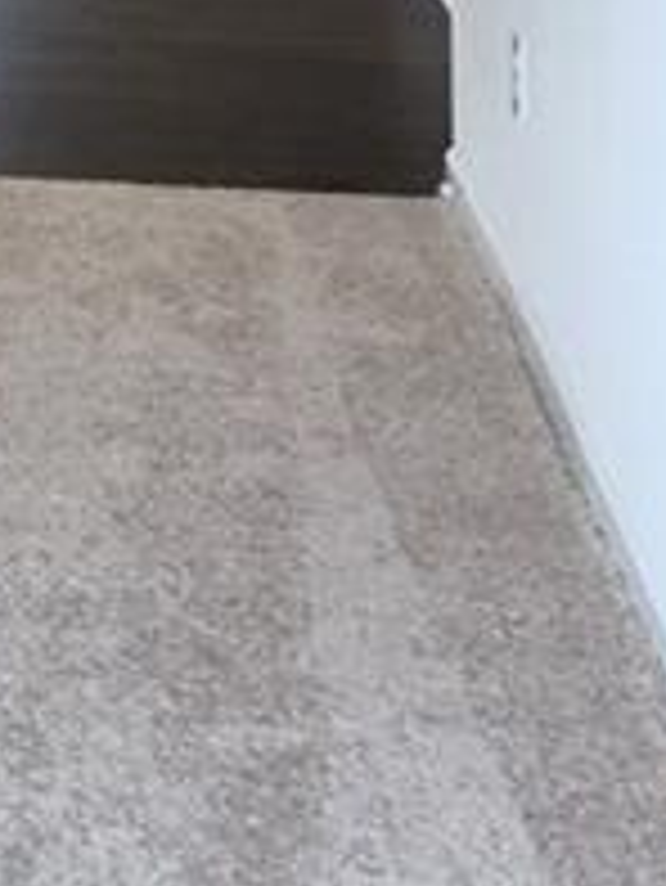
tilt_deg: -1.2
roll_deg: +1.5
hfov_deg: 12.0
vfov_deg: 15.7
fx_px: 2896
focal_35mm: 113
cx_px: -567
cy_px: -513
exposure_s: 1/15
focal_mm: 4.15
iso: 40
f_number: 2.2
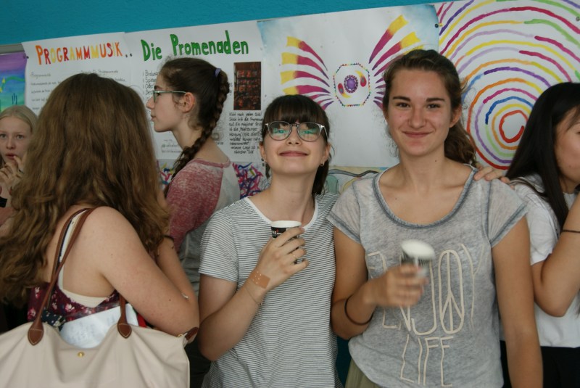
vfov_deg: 25.8
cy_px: 194
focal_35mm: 52
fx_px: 847
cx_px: 290
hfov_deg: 37.8
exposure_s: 1/60
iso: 125
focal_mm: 35
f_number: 5
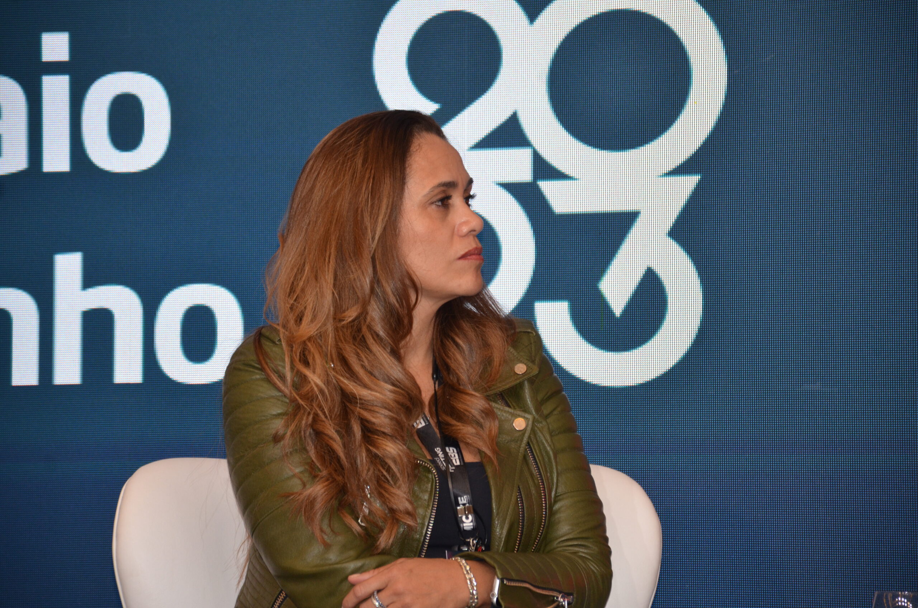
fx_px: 5344
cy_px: 304
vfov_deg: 6.5
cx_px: 459
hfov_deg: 9.8
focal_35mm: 210
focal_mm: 140
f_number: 5.6
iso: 720
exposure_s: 1/60
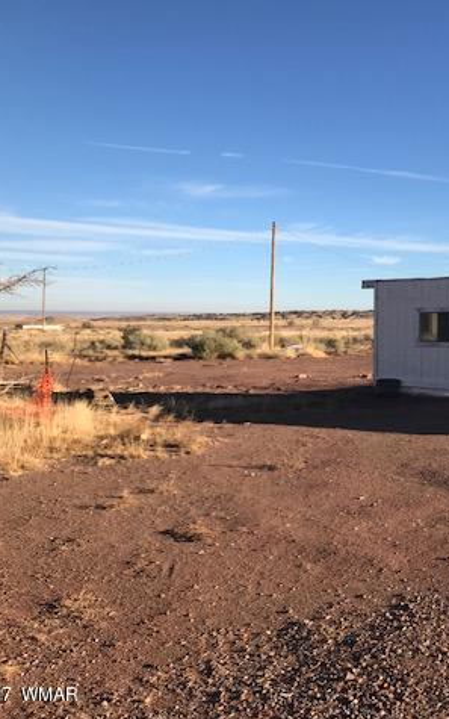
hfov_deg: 30.1
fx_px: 783
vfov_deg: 49.3
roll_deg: -0.5
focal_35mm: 40
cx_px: 432
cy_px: 362
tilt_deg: -3.2
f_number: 1.8
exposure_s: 1/2083
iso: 20
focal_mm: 3.99
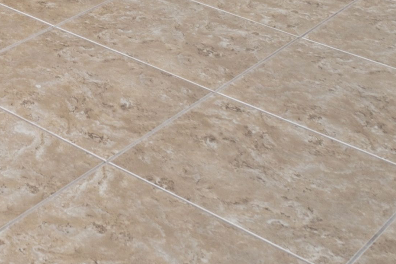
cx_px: -209
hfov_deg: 19.8
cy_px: -426
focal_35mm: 88
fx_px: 968
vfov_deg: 11.7
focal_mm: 16
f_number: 9
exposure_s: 1/4
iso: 160
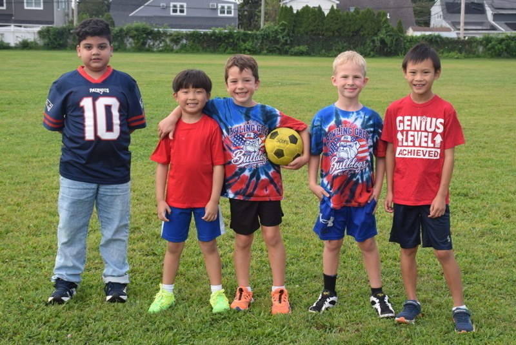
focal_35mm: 48
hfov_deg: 41.1
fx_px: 688
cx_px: 258
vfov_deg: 28.1
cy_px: 172
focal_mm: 32
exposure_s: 1/250
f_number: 8
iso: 280
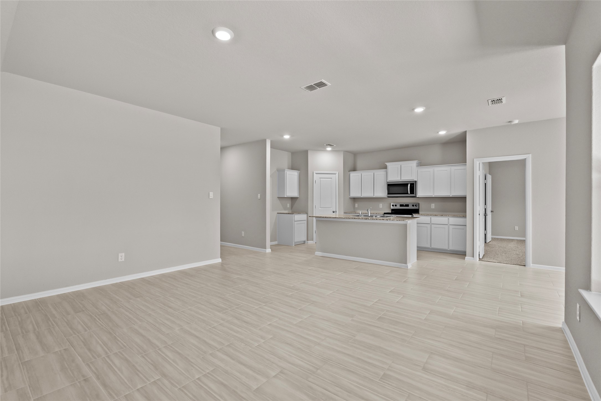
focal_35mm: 16
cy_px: 200
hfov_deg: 96.7
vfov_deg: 73.8
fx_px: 267
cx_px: 300
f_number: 7.1
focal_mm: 16
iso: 640
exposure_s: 1/8
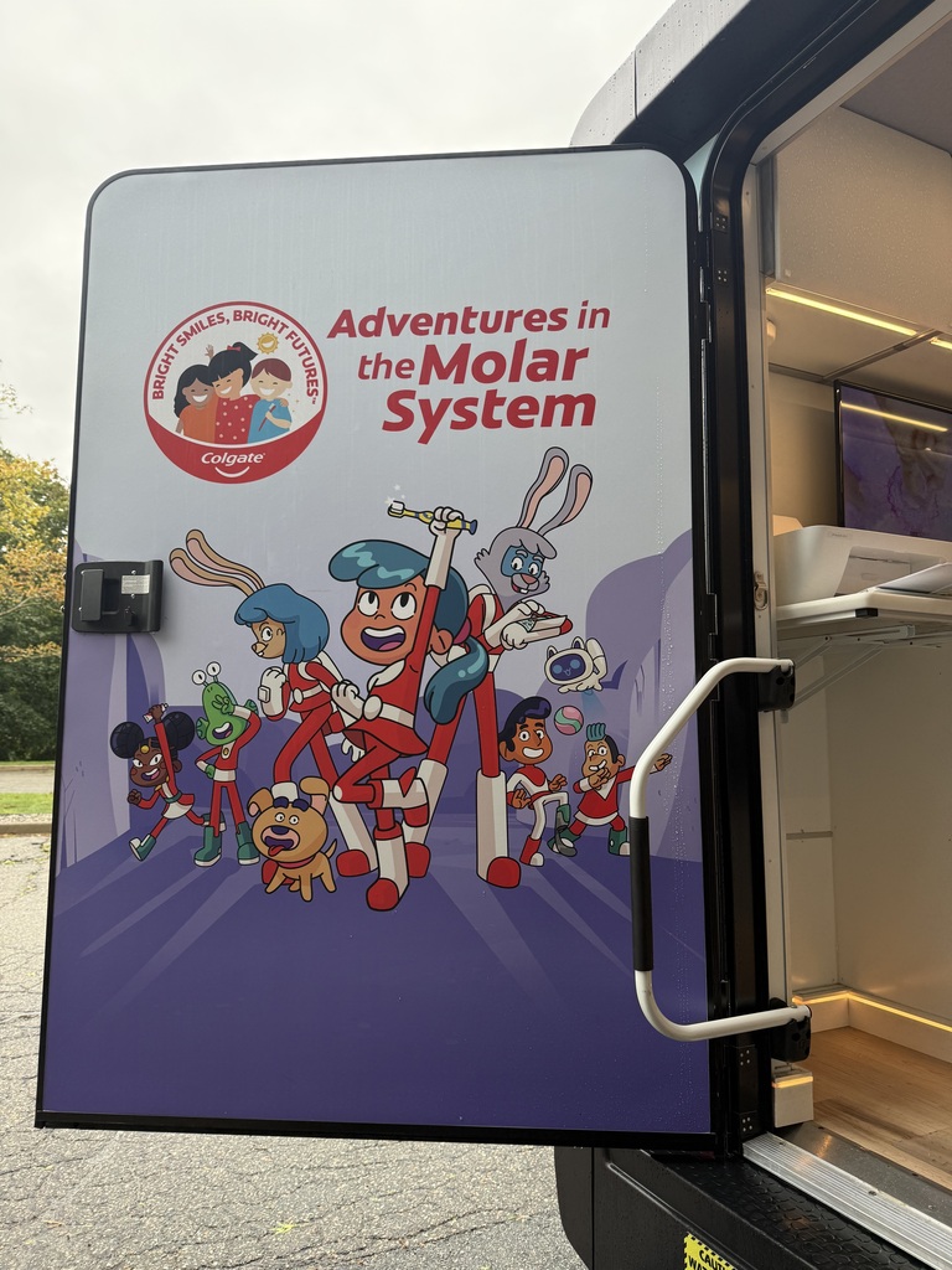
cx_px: 476
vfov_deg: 71.6
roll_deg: -0.3
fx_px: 880
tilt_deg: +4.9
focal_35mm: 24
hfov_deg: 56.8
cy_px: 635
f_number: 1.78
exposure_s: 1/416
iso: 80
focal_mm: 6.76
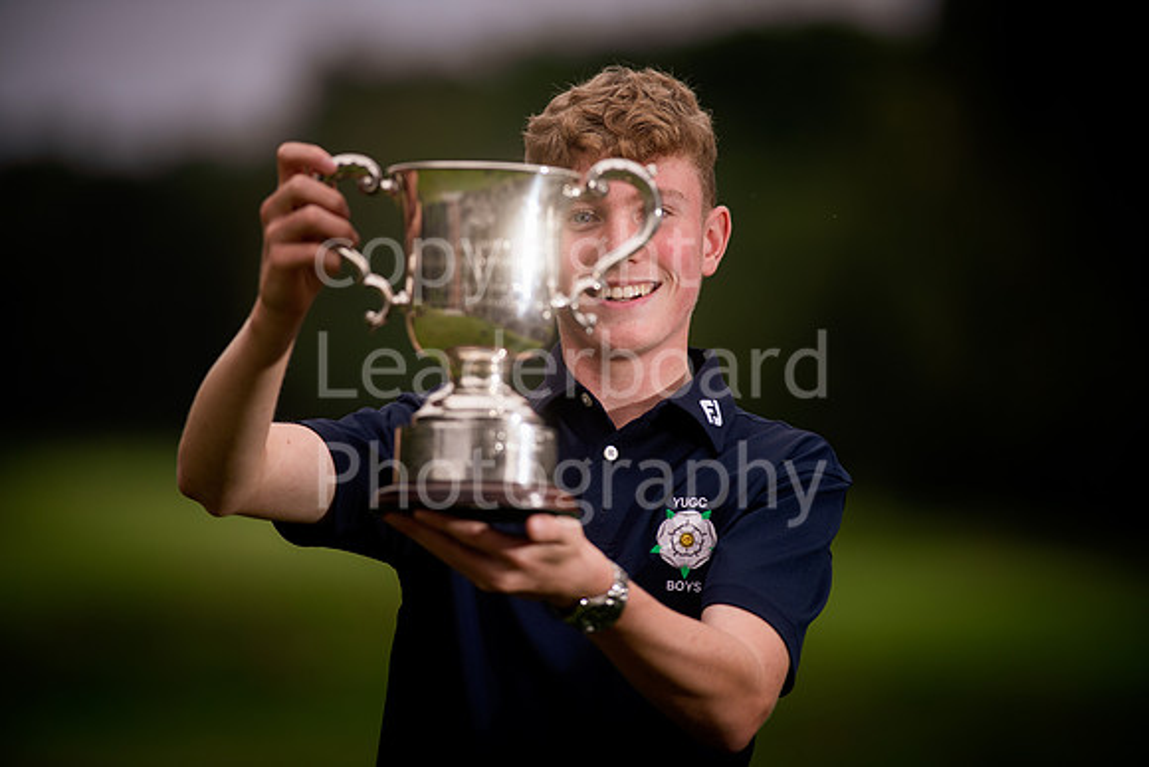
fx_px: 9577
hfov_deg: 6.9
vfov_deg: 4.6
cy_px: 384
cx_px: 574
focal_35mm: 300
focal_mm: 300
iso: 160
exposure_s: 1/250
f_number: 4
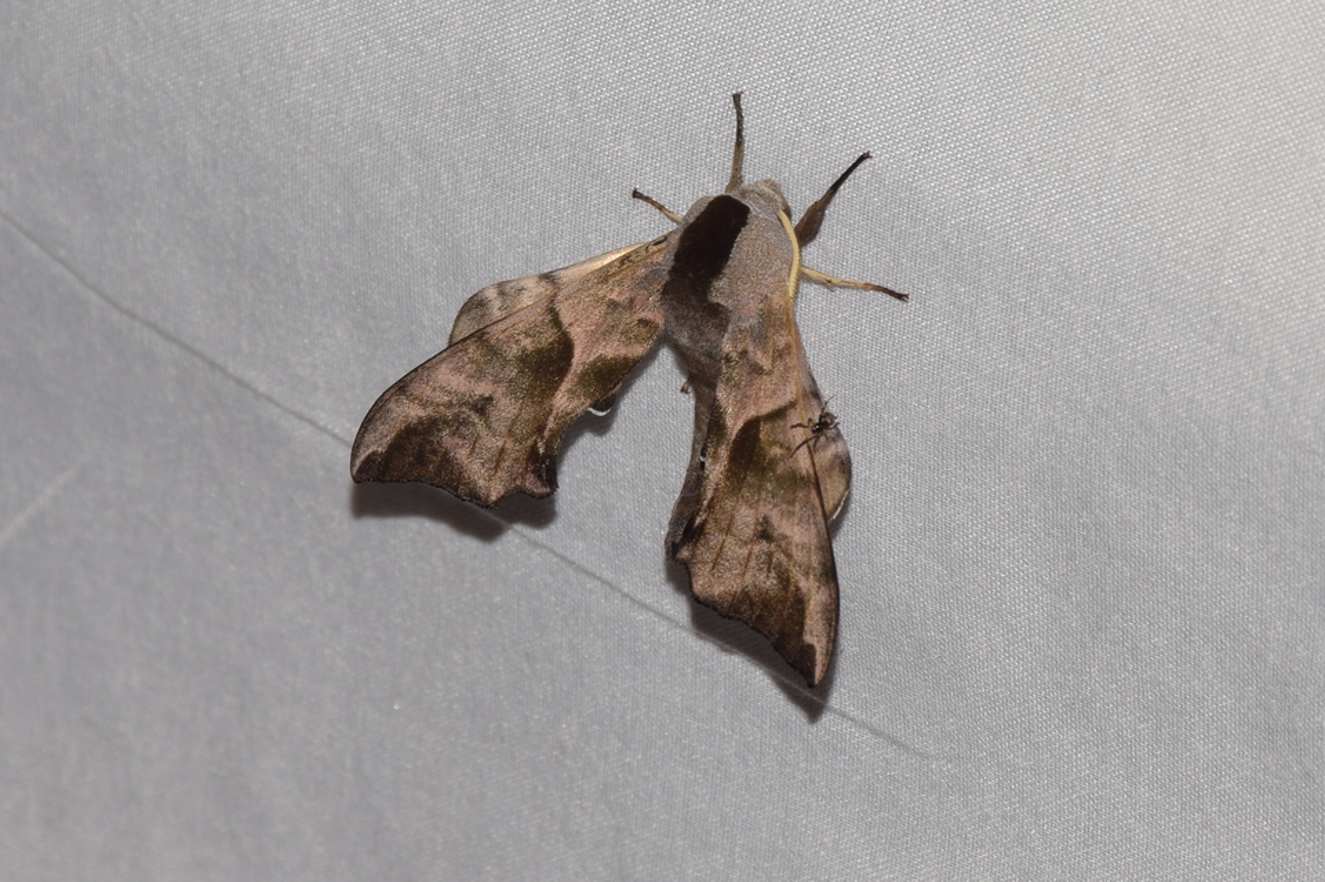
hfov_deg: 9.8
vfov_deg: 6.5
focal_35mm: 210
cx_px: 662
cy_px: 441
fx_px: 7726
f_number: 11
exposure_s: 1/160
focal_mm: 140
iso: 100
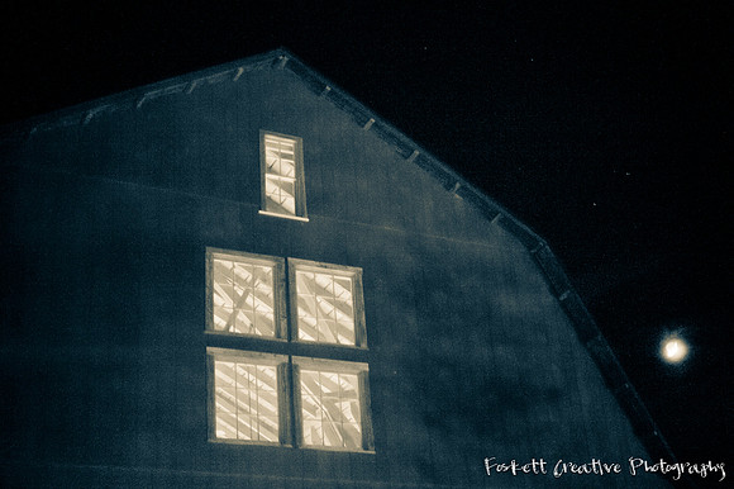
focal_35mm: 50
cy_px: 244
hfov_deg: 39.6
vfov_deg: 27.0
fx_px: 1019
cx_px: 367
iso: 8000
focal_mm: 50
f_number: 1.4
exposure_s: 1/30
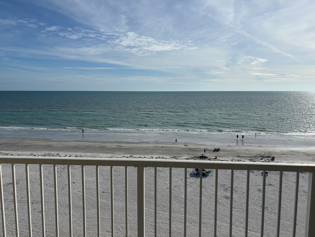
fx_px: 246
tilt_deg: -5.8
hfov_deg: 65.3
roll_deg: -0.2
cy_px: 116
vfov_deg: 51.4
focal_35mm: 27
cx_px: 156
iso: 50
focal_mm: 5.96
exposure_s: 1/9901
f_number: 1.6
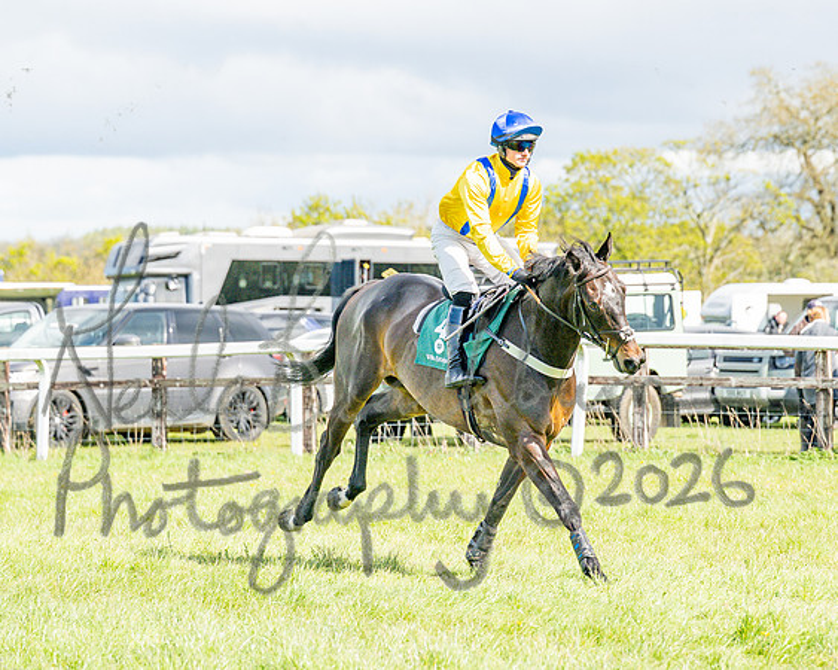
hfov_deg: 10.0
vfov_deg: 8.0
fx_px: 4805
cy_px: 335
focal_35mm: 194
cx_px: 503
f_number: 4
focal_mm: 115
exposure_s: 1/2500
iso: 200
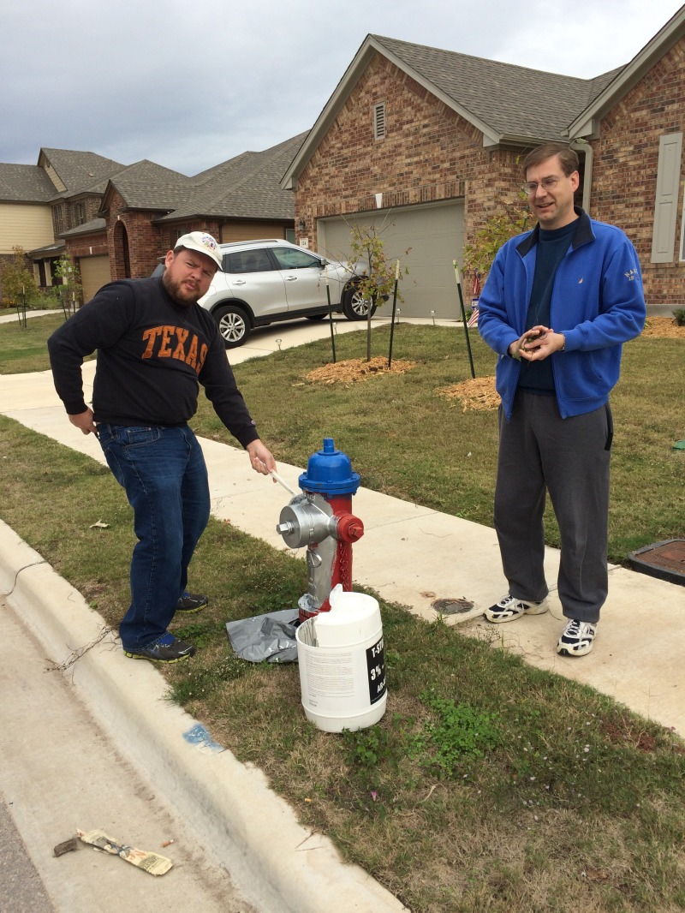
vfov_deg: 61.6
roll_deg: +1.5
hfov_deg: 48.2
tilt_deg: -15.0
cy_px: 456
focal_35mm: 29
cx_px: 342
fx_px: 765
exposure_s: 1/1053
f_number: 2.2
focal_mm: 4.15
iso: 32
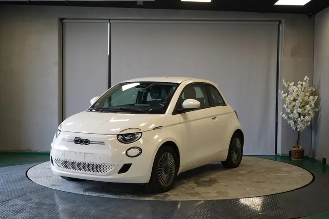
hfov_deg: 38.2
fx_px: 475
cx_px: 164
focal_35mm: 52
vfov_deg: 26.0
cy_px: 110
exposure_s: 1/160
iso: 1000
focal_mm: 52
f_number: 5
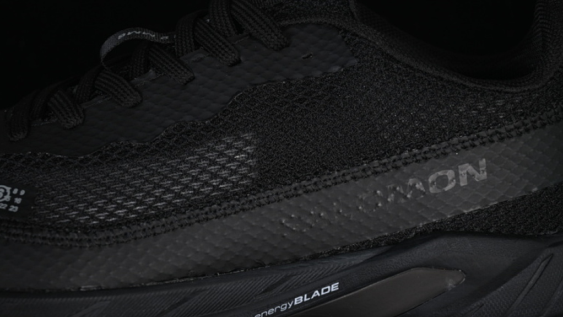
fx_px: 1239
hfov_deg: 25.6
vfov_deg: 14.6
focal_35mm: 83
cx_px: 295
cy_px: 192
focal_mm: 50
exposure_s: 1/50
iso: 160
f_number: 6.3
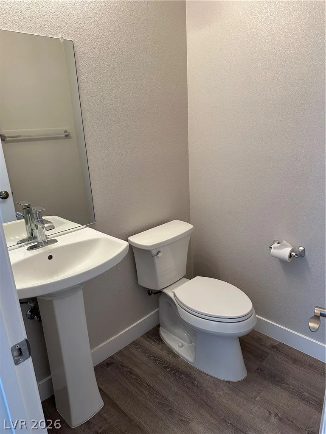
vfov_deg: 71.6
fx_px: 301
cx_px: 163
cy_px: 217
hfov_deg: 56.8
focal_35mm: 24
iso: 200
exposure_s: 1/120
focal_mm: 6.86
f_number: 1.78
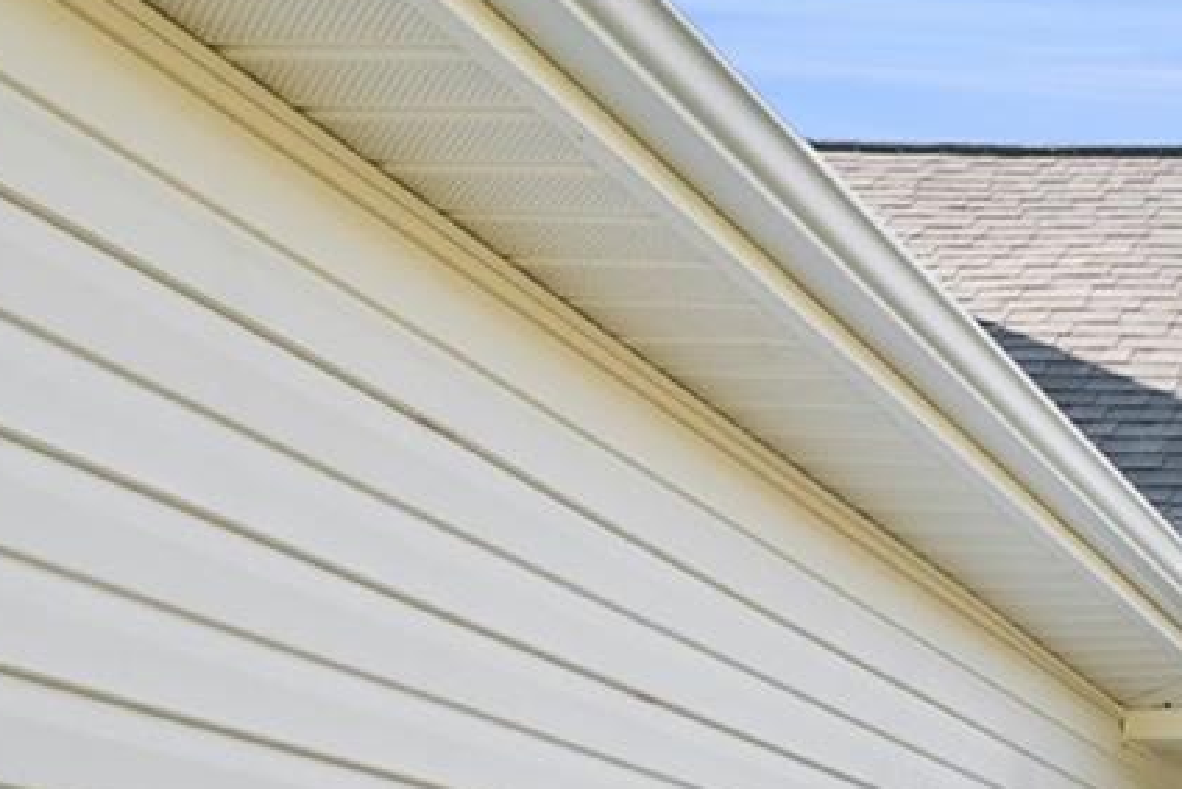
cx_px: 1787
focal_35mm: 58
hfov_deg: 25.6
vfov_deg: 20.4
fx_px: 1905
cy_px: 1150
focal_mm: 12
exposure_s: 1/25
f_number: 9
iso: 250
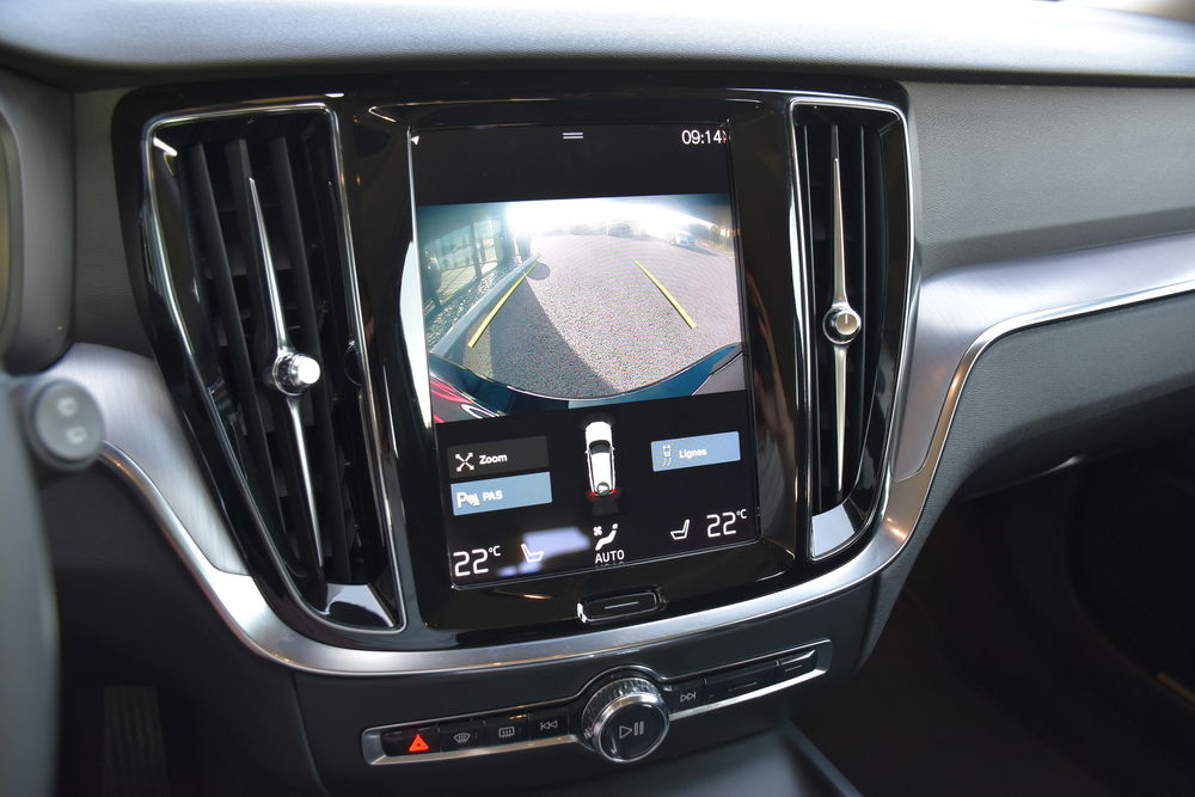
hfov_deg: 61.9
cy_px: 398
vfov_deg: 43.6
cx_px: 598
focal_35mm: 30
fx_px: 996
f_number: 4
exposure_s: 1/60
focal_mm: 20
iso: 560
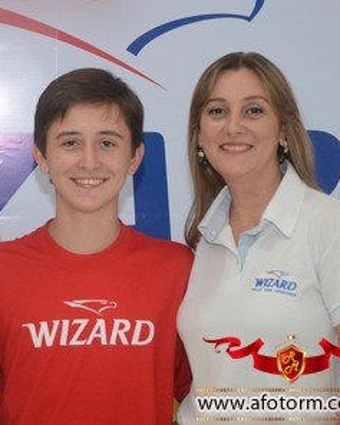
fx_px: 1559
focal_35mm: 124
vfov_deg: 15.5
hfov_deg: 12.4
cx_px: 76
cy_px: 212
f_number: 5
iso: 1600
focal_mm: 58
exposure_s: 1/125
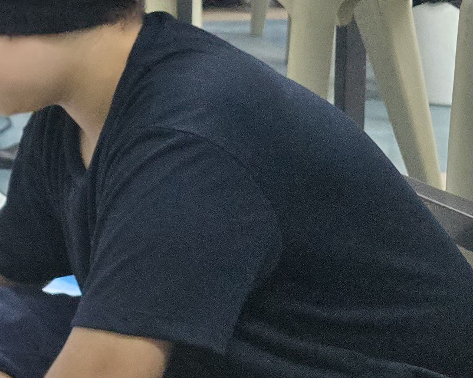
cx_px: -467
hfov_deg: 14.4
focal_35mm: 112
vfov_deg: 13.6
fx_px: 1567
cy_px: 21
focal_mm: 6.3
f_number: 1.7
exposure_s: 1/120
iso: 500
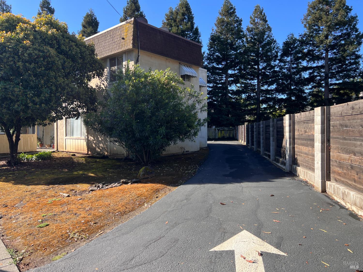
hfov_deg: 67.3
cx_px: 182
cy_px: 136
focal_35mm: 26
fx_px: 273
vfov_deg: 53.1
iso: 50
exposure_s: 1/909
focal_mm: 5.7
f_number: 1.5
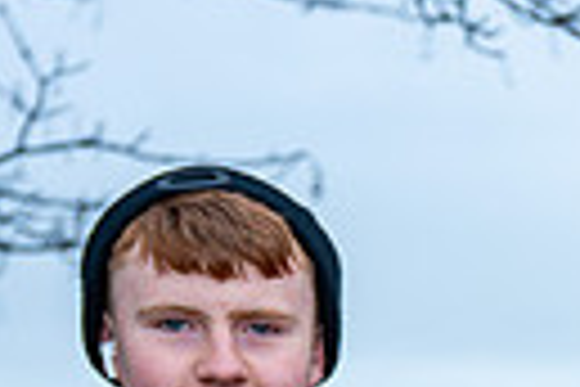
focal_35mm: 162
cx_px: 976
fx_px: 2610
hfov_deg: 11.9
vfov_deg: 8.1
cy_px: 745
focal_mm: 36
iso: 100
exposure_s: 1/320
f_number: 2.8
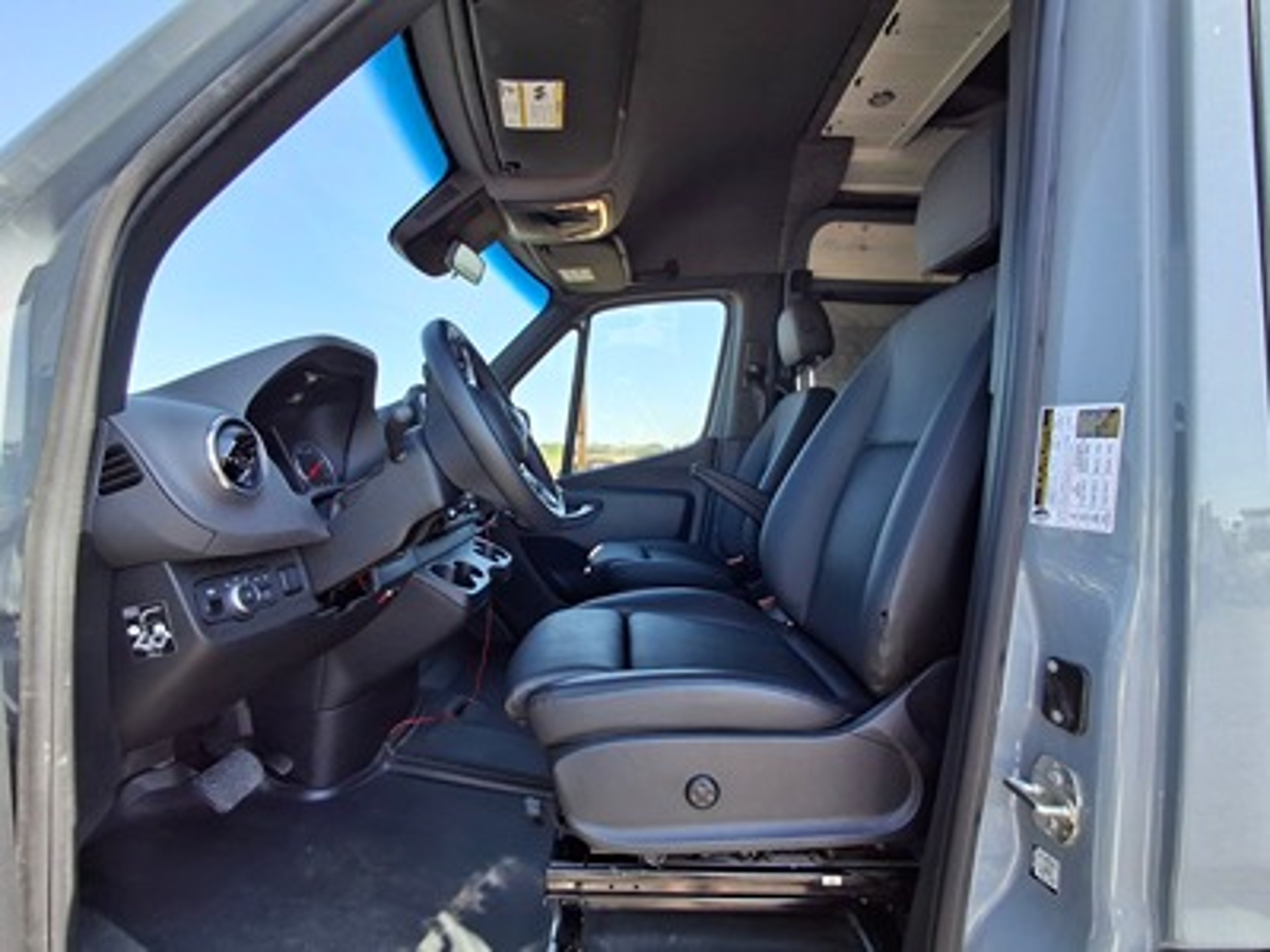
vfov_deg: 78.1
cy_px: 476
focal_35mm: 16
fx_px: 587
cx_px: 635
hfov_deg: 94.5
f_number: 2.2
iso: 40
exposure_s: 1/268
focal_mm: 1.64
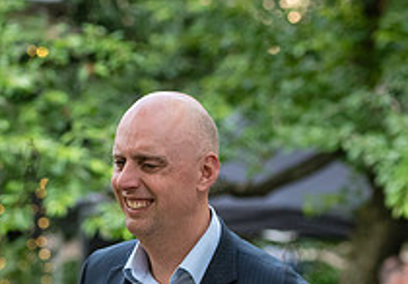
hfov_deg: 5.6
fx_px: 4157
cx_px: 90
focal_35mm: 362
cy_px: 342
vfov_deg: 3.9
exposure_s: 1/250
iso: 2000
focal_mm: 120
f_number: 5
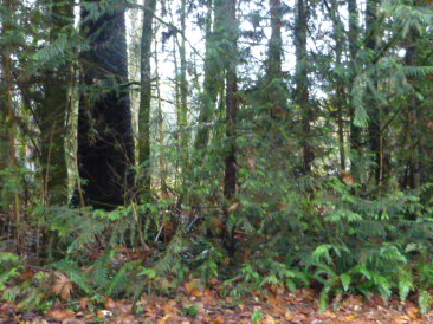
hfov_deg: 44.7
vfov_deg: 34.3
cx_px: 248
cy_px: 138
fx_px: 525
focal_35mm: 42
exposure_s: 1/80
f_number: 3.3
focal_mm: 4.3
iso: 1600
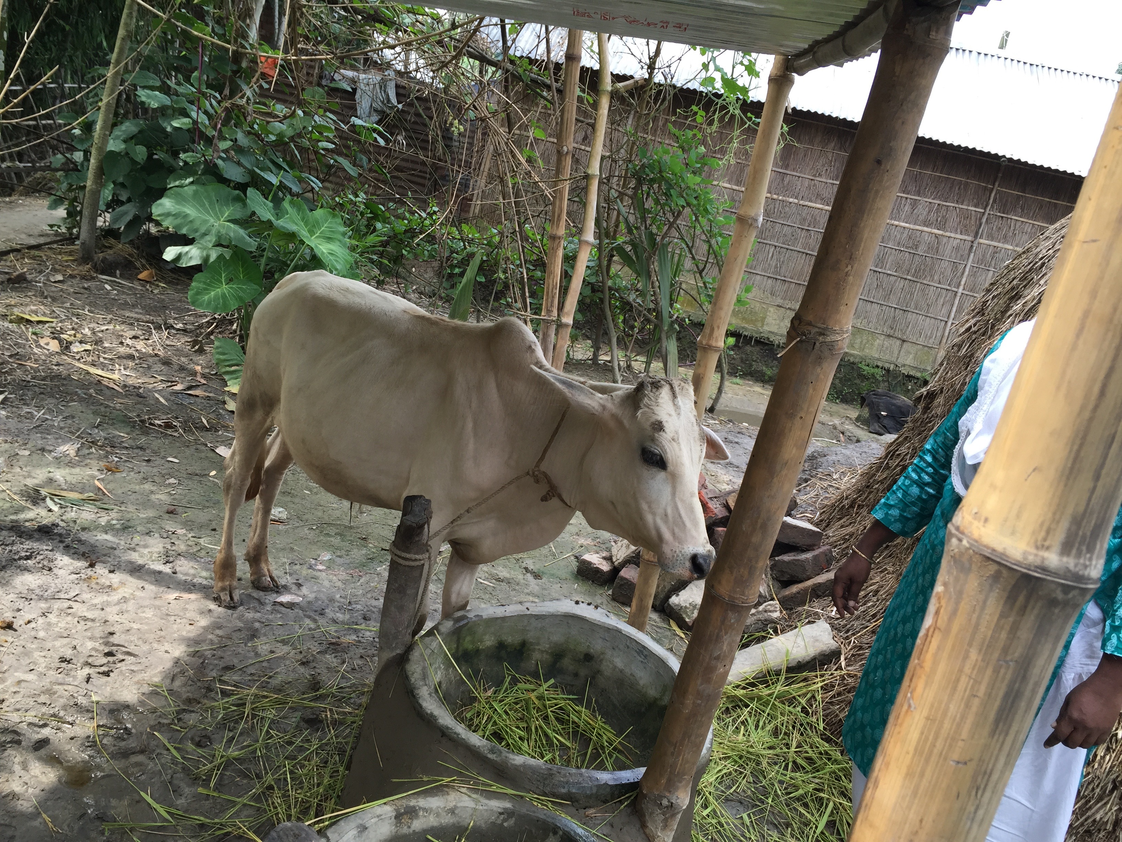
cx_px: 561
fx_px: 940
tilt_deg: -17.4
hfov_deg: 61.7
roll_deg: -14.1
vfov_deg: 48.2
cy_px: 421
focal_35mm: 29
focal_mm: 4.15
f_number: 2.2
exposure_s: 1/273
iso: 32
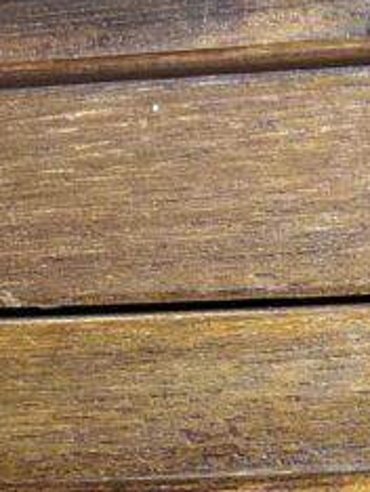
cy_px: 650
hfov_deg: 14.1
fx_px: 1494
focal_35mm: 105
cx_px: 118
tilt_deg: -14.2
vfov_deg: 17.5
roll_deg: +2.5
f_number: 1.78
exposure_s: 1/50
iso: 250
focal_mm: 6.86
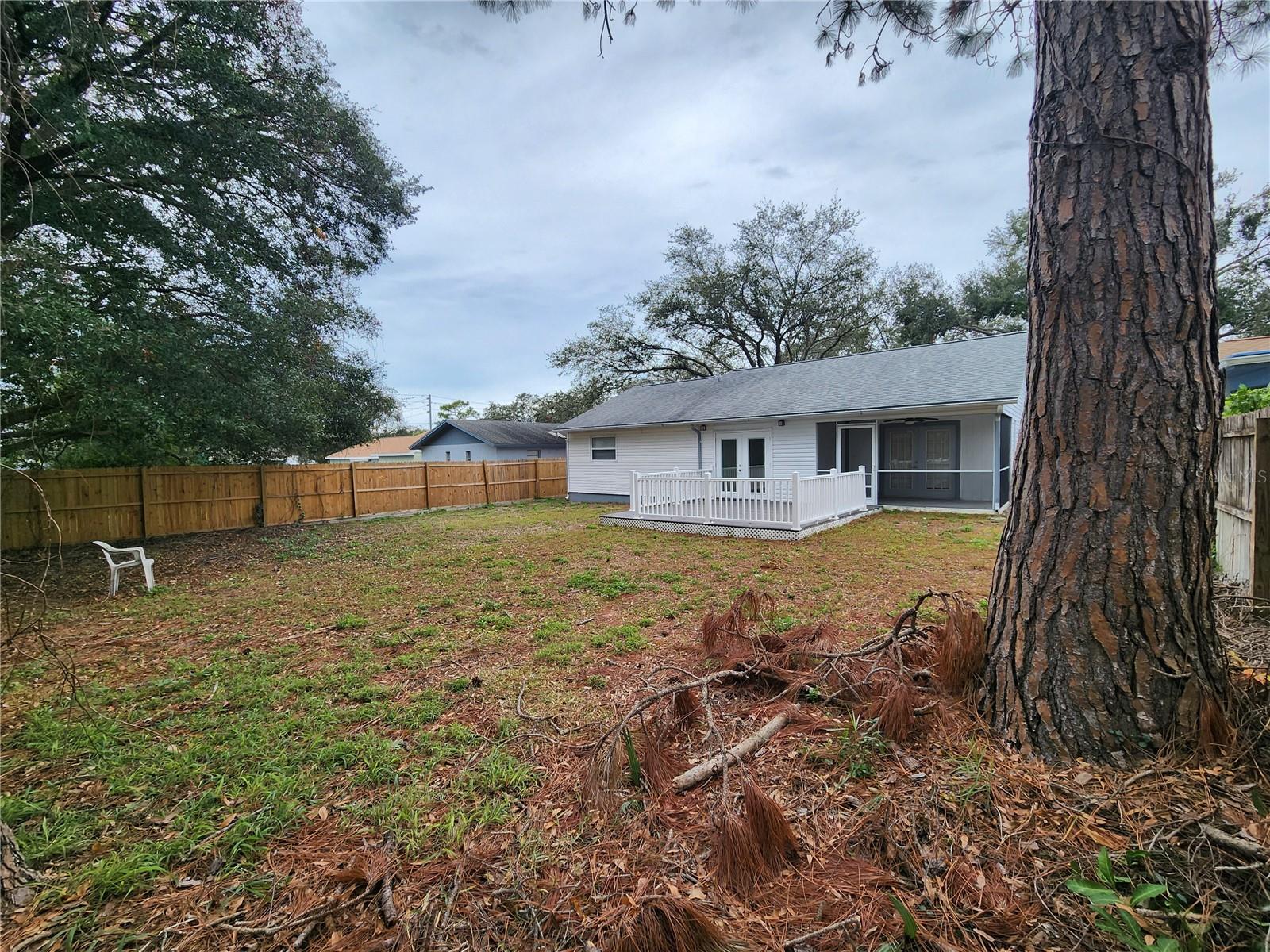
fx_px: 477
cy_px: 476
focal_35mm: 13
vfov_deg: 89.9
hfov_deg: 106.2
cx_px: 635
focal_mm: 2.2
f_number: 2.2
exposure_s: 1/410
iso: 50
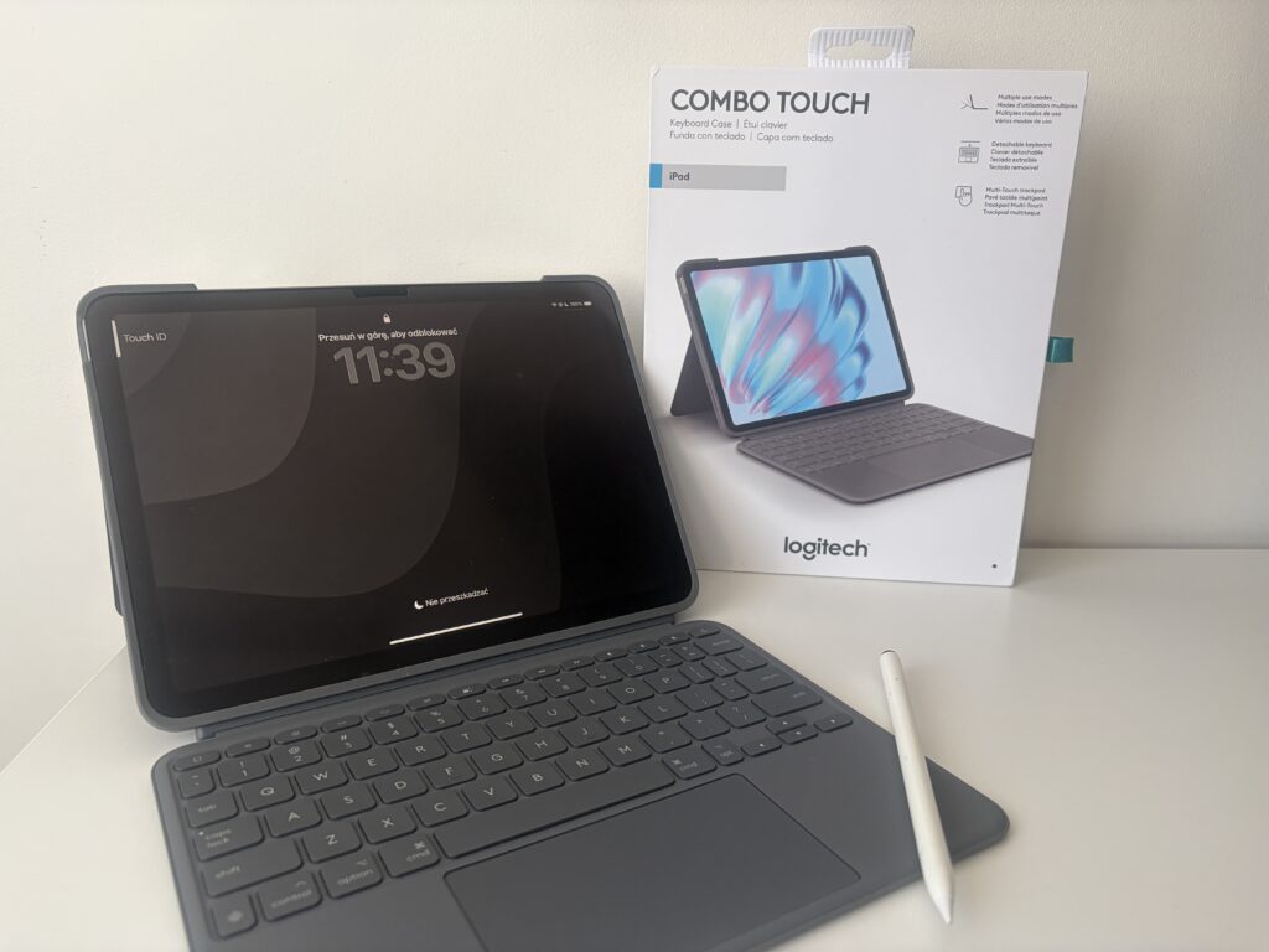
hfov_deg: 67.3
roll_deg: -0.2
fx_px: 953
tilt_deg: -17.0
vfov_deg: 53.1
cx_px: 634
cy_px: 476
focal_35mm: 26
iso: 125
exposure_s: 1/122
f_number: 1.6
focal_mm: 5.96
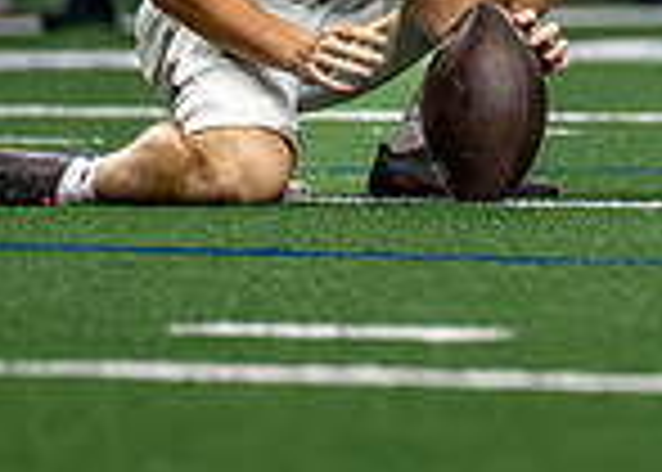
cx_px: 1458
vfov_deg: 1.2
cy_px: -555
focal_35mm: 1238
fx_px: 23276
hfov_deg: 1.6
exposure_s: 1/2000
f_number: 2.8
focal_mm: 200
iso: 5000
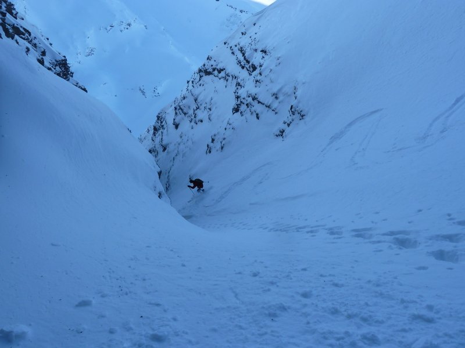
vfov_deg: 54.9
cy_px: 174
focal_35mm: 25
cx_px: 232
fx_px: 336
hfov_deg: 69.4
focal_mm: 4.1
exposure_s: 1/250
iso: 80
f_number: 4
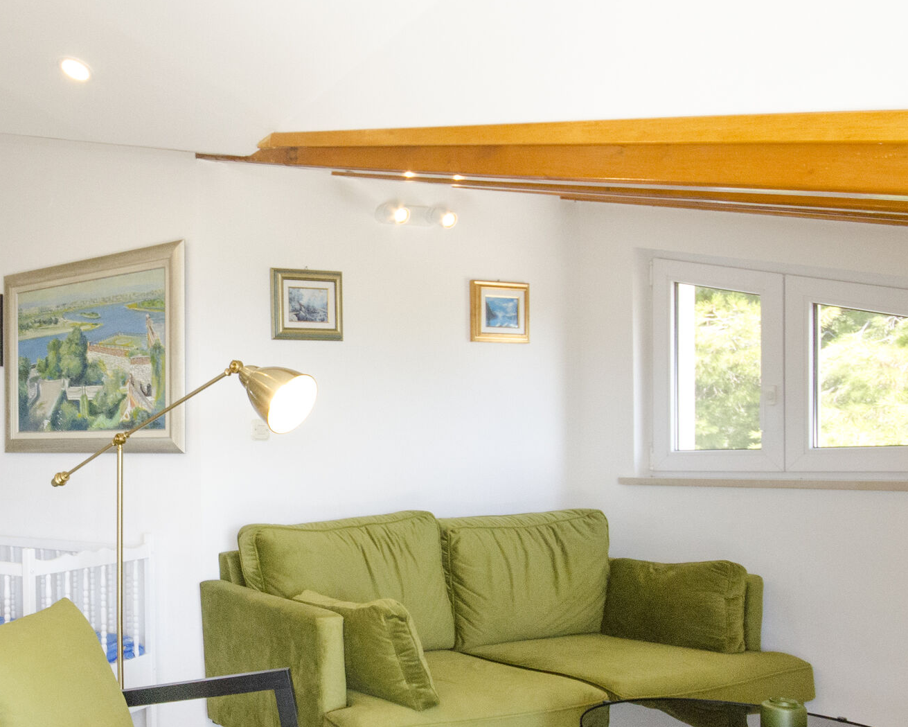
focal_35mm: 30
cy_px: 467
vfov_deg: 47.9
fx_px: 806
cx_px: 112
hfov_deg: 52.5
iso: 1600
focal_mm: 10
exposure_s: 1/200
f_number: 8
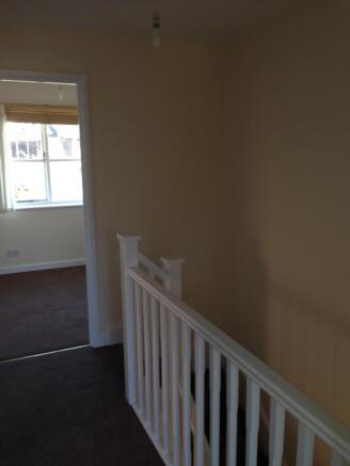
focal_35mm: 33
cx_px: 175
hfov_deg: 43.0
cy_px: 233
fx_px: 445
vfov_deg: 55.3
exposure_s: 1/23
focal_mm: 4.12
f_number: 2.4
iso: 50
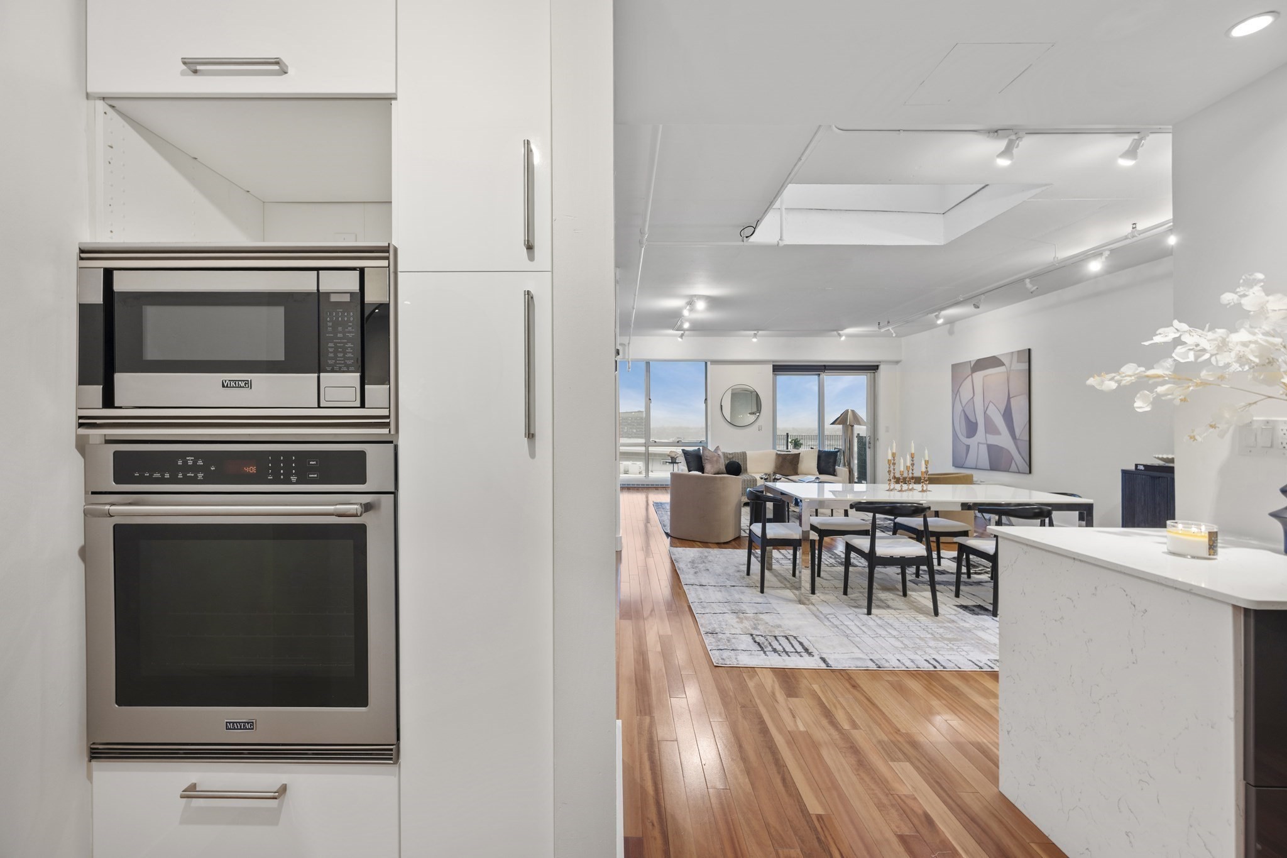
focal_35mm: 14
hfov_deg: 104.3
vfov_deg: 81.2
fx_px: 500
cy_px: 429
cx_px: 644
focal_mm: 14
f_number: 7.1
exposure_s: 1/3
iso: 100
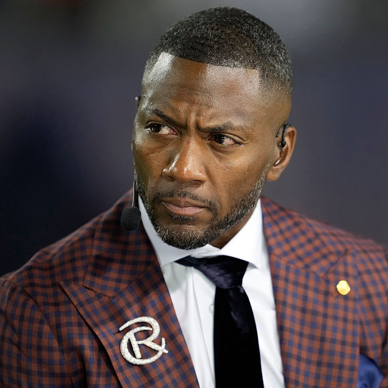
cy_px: 194
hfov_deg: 3.4
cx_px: 270
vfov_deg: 3.4
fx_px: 6493
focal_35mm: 512
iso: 3200
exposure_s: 1/2000
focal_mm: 400
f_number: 2.8
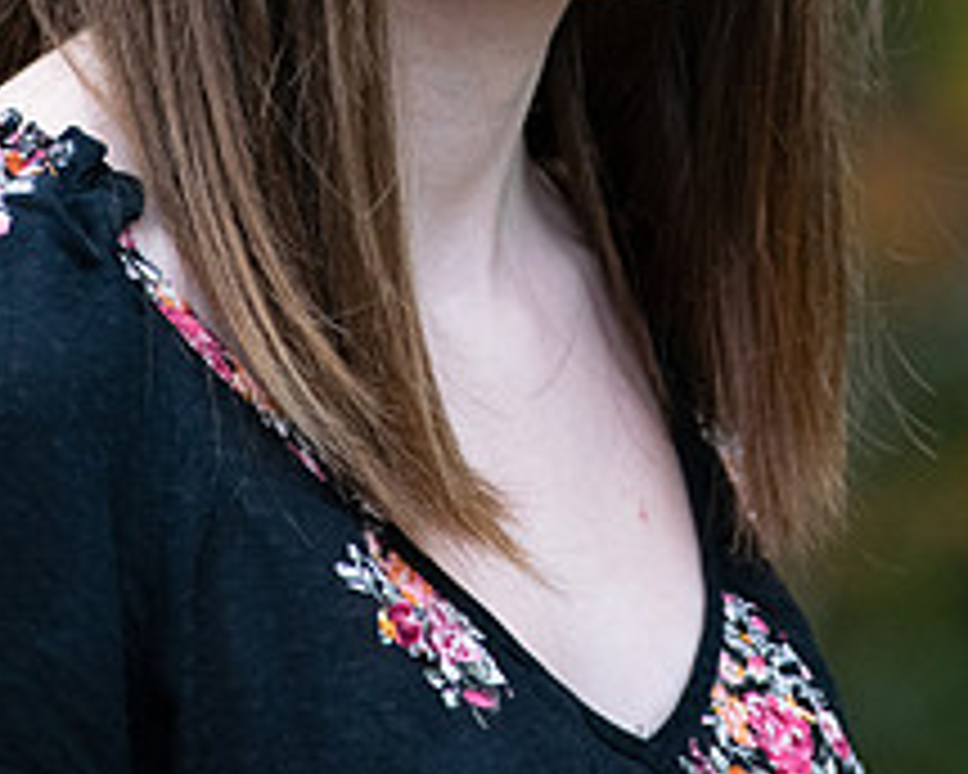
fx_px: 13952
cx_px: 531
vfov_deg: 3.2
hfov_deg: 4.0
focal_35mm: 487
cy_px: -54
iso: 1600
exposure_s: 1/250
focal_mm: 165
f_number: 5.3
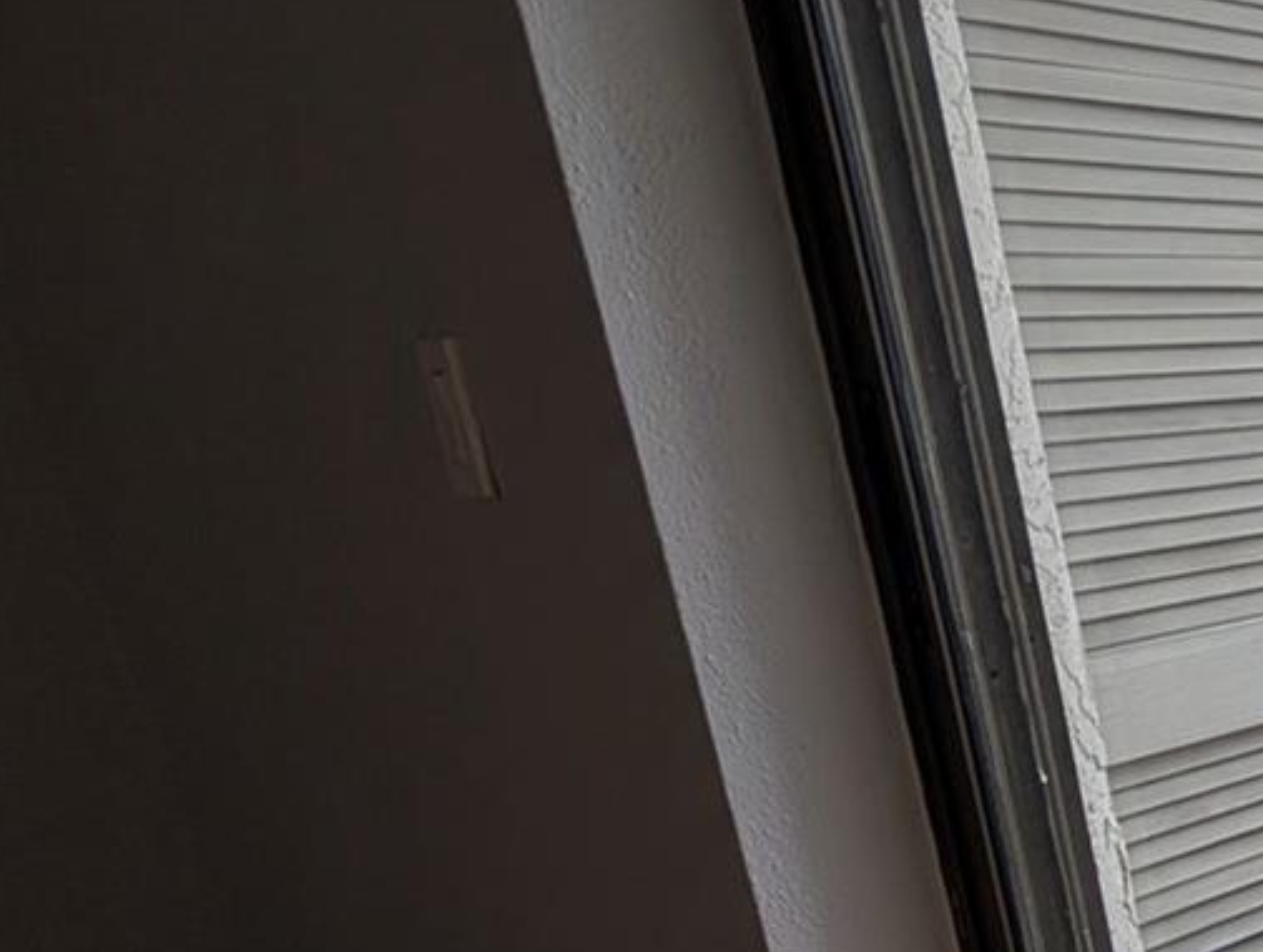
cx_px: 1966
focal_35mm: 38
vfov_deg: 36.8
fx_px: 1389
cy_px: 726
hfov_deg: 27.9
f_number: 1.7
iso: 50
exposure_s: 1/518
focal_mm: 2.02
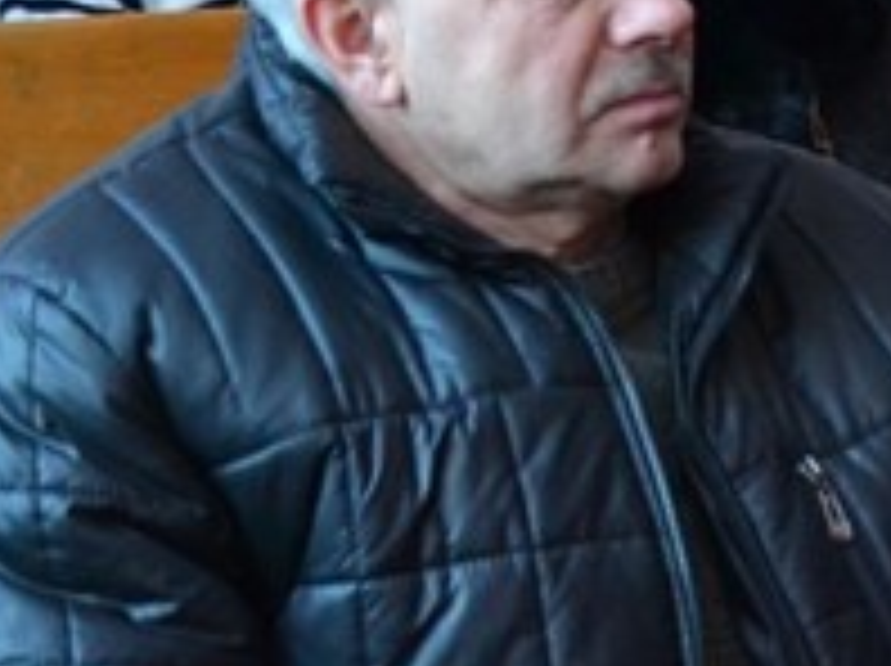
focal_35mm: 224
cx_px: 1953
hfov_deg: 8.3
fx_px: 5759
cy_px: -457
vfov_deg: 6.5
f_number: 4.2
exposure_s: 1/60
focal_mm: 30
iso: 1800
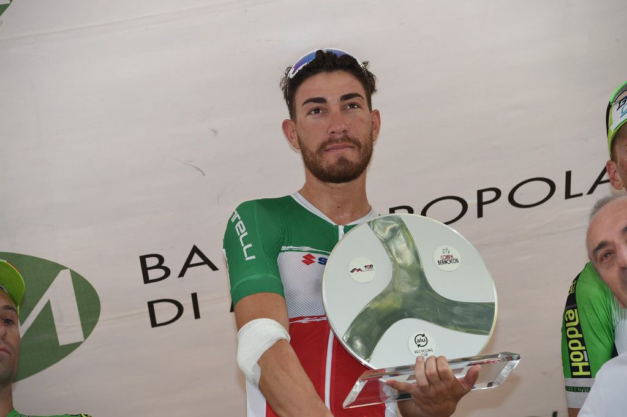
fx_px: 2958
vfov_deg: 8.1
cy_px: 208
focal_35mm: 170
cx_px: 314
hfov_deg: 12.1
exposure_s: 1/250
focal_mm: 170
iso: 200
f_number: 5.6
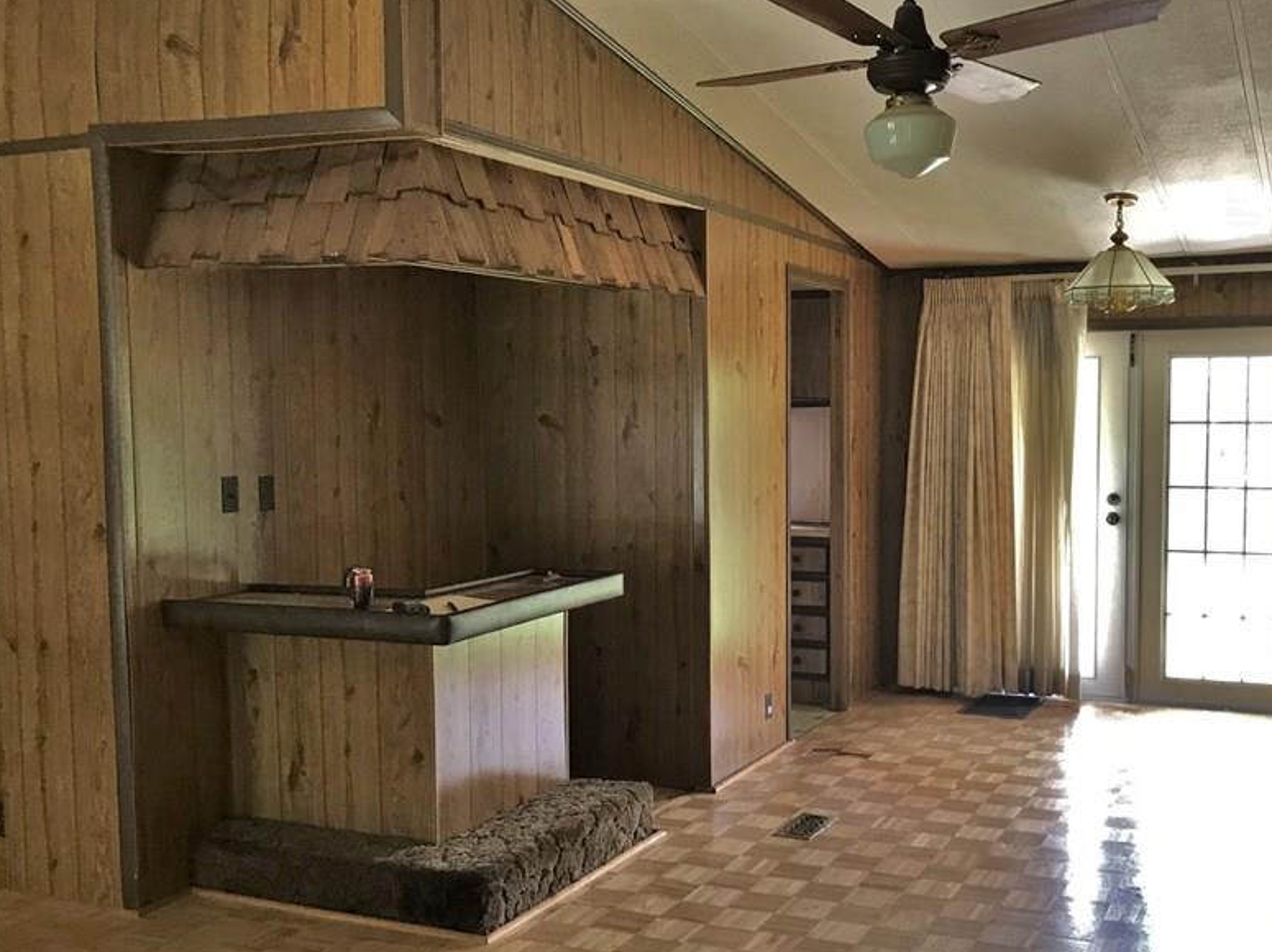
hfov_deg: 49.8
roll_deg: +2.2
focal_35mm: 37
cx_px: 766
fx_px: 1359
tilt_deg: -6.4
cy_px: 539
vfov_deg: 38.5
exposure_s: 1/20
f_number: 1.8
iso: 40
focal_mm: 3.99
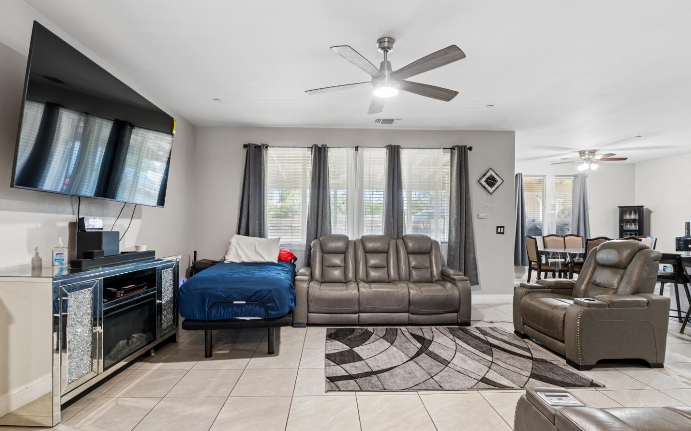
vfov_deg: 66.3
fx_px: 330
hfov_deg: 92.6
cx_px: 343
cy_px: 227
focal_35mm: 18
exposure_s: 1/1.25
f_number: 7.1
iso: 100
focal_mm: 11
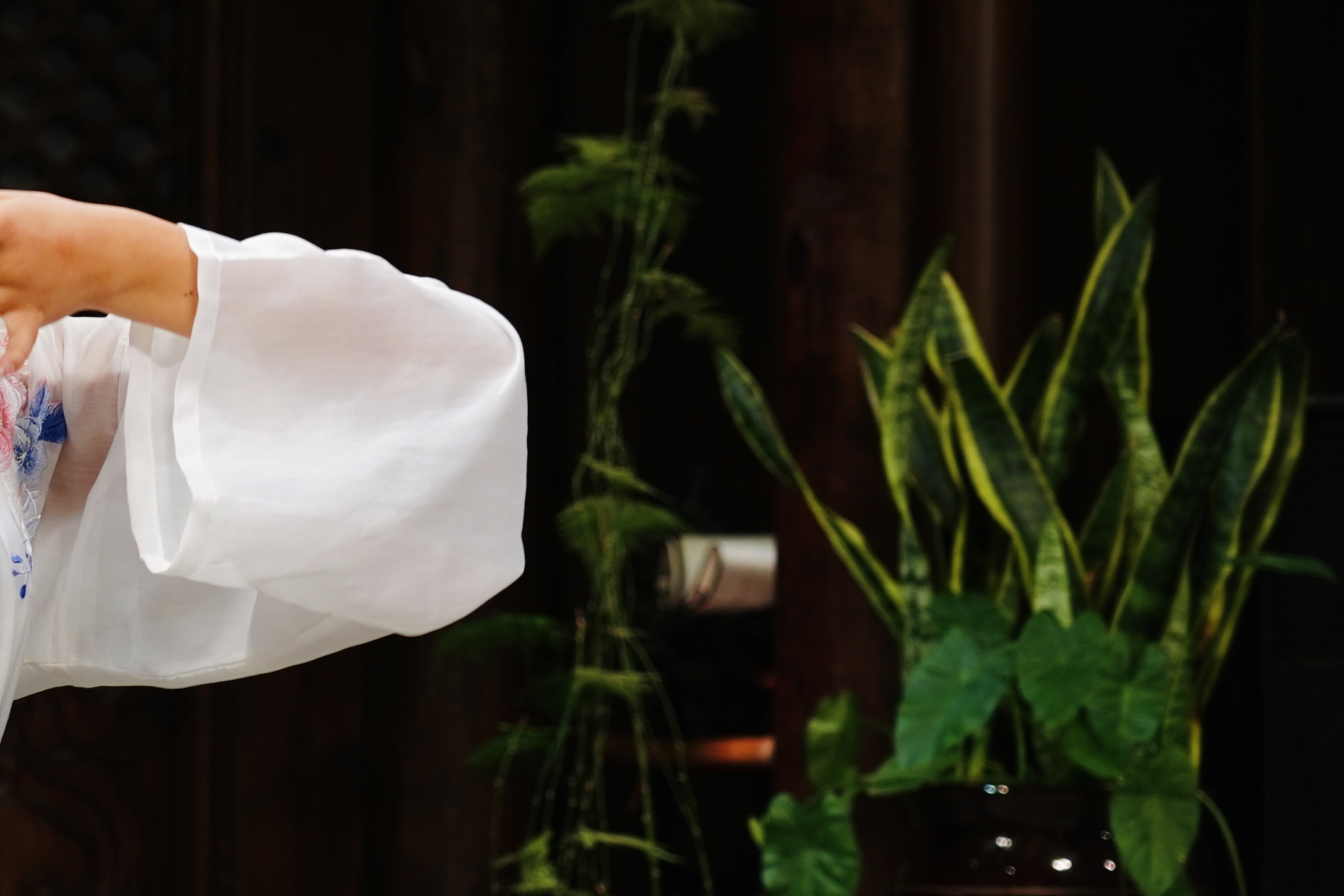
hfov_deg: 11.7
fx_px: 6495
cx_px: -25
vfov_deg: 7.9
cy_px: 350
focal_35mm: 174
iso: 400
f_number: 4.5
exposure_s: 1/80
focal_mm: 63
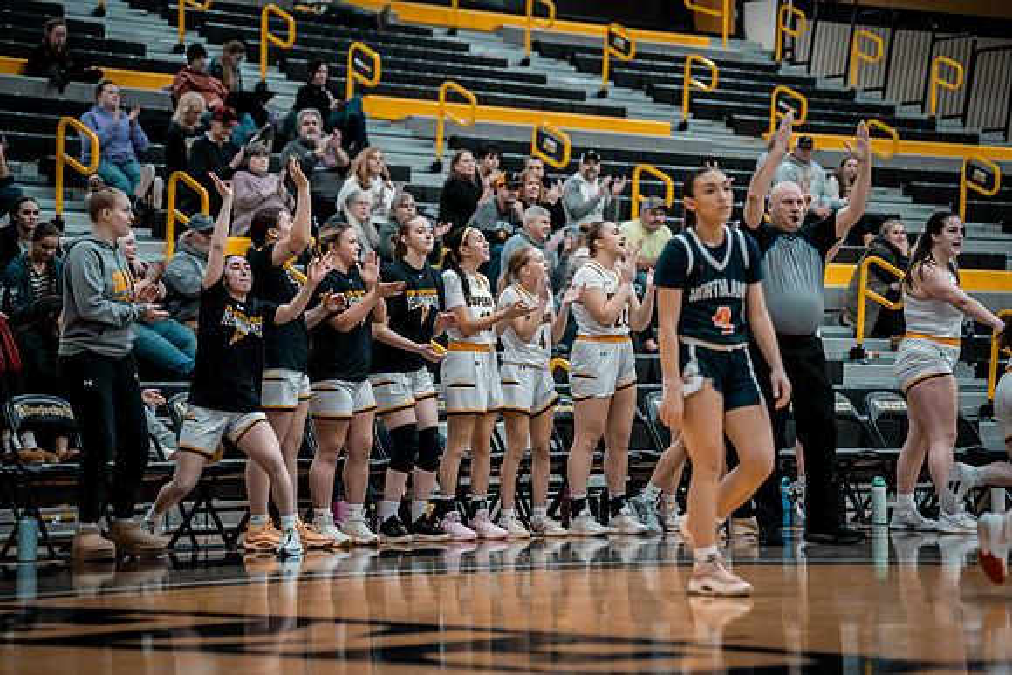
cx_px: 506
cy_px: 338
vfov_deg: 12.4
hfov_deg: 18.5
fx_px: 3104
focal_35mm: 110
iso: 1600
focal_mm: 103
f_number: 2.8
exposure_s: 1/640
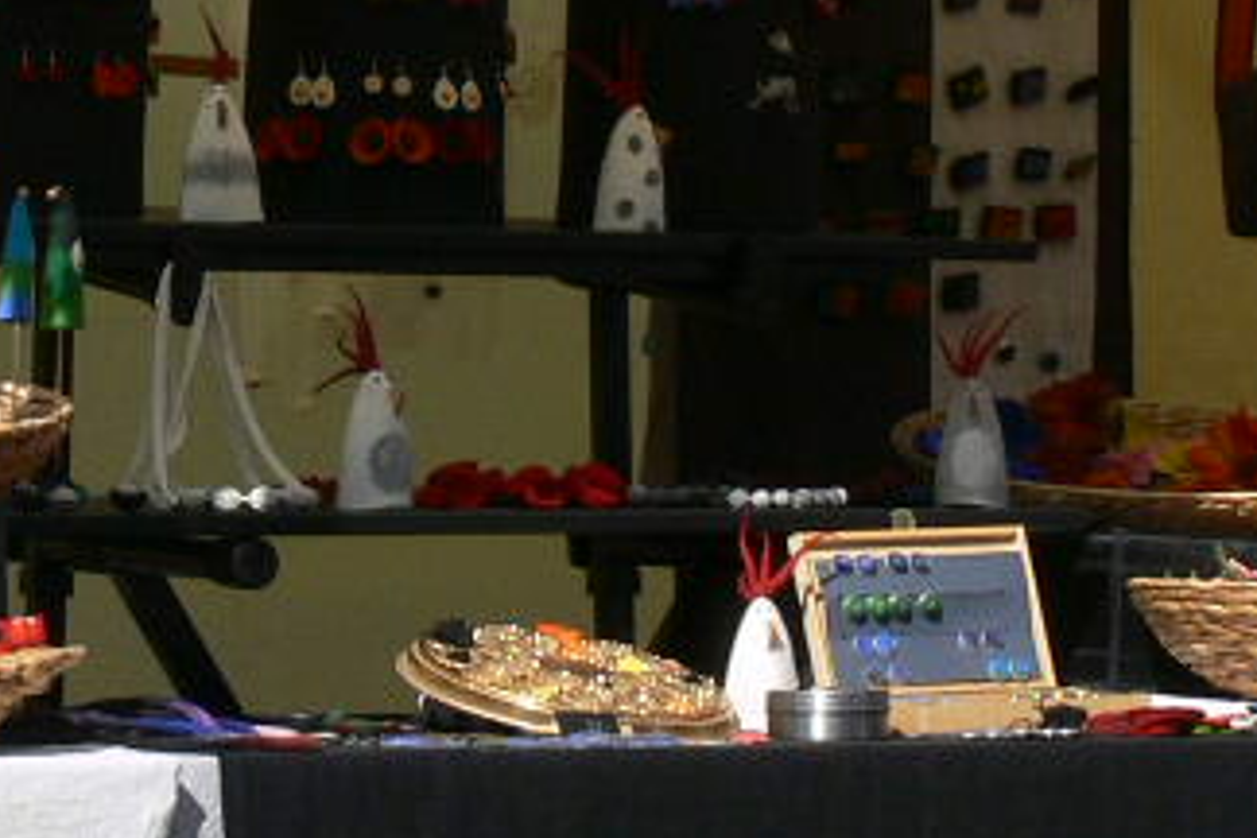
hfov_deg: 12.8
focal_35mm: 160
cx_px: 260
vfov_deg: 8.5
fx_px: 5586
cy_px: -12
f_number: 5.6
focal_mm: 8.1
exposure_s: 1/250
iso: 80
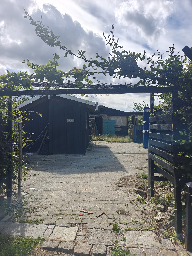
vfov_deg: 73.9
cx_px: 96
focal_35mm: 23
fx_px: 170
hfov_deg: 58.9
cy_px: 128
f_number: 1.6
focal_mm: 6.06
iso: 50
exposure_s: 1/1377
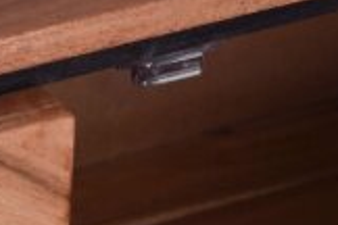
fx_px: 2957
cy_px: 166
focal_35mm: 315
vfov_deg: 4.4
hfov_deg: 6.5
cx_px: -90
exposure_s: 1/125
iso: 400
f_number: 20
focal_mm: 85
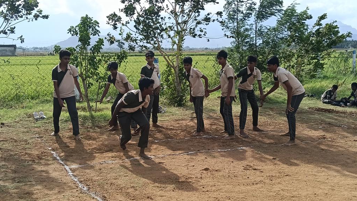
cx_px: 178
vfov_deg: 26.5
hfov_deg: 45.5
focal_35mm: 45
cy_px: 106
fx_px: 426
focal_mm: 3.98
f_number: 1.8
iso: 64
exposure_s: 1/535
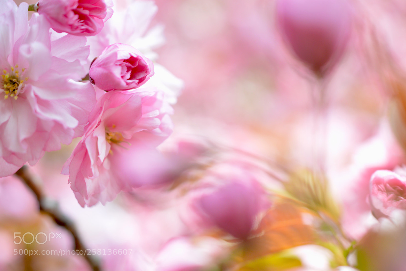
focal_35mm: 61
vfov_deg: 22.3
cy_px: 135
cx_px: 204
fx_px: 688
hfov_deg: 32.9
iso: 100
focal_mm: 40
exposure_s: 1/250
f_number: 3.2
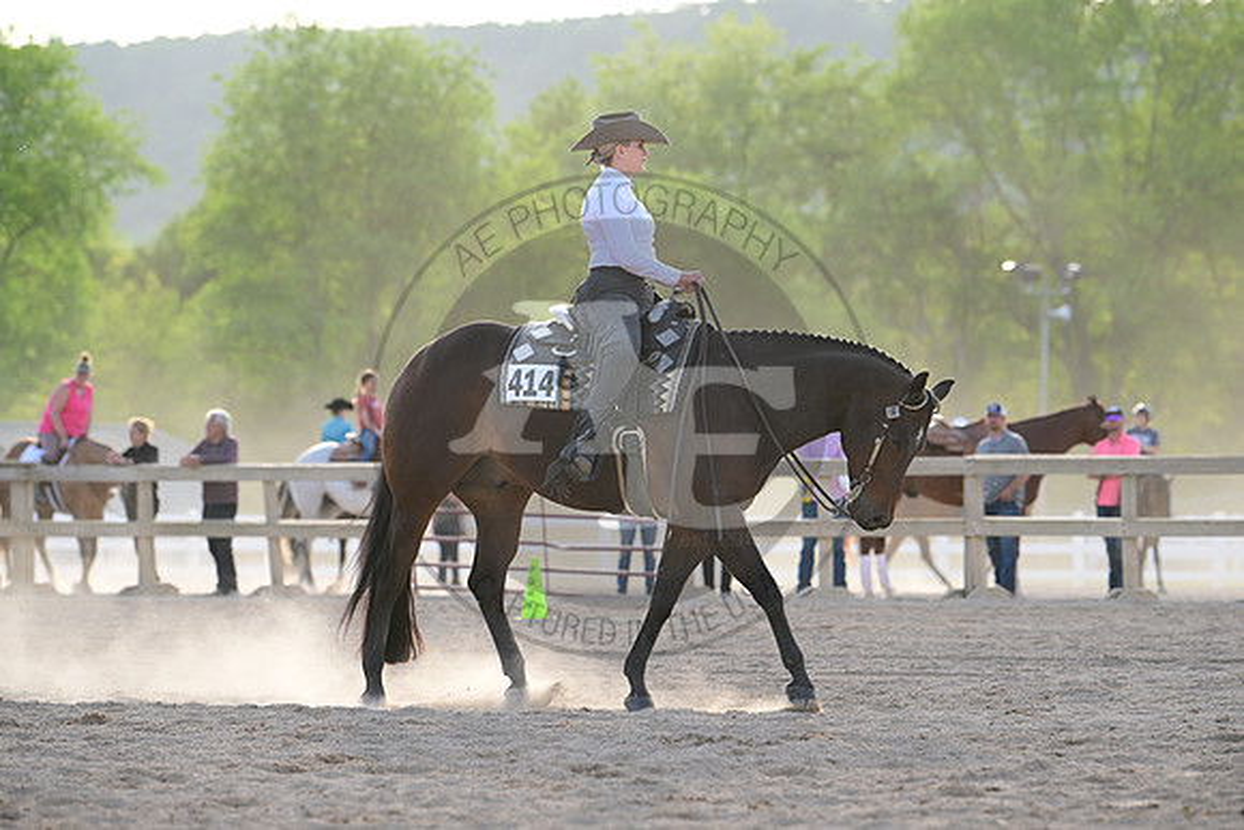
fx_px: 6912
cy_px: 415
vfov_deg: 6.9
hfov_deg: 10.3
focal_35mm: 200
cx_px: 622
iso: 1000
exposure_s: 1/1600
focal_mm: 200
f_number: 5
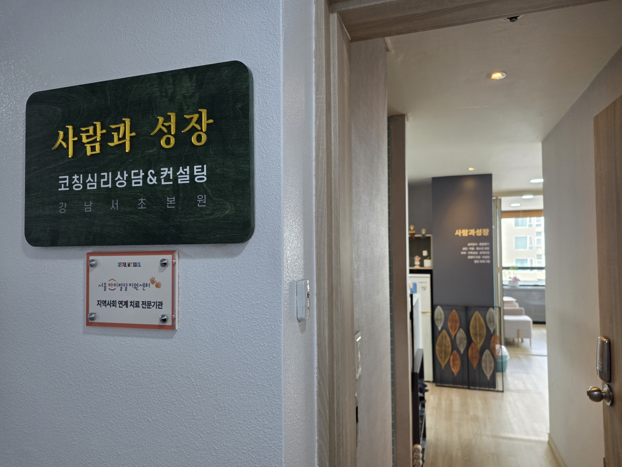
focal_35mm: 23
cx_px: 311
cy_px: 234
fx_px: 413
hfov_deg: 73.9
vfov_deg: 58.9
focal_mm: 6.25
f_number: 1.7
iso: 100
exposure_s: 1/120
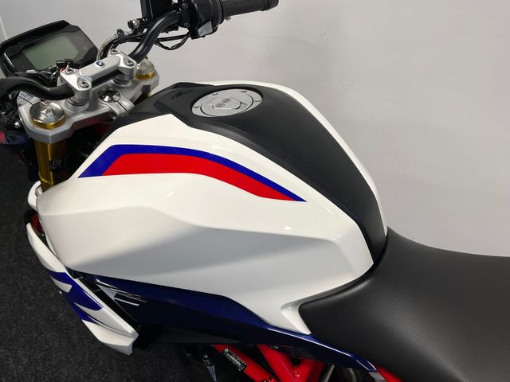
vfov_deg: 53.1
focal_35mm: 26
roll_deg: +1.8
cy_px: 191
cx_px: 255
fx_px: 383
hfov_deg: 67.3
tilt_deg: -33.0
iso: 80
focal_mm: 5.1
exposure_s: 1/100
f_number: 1.6
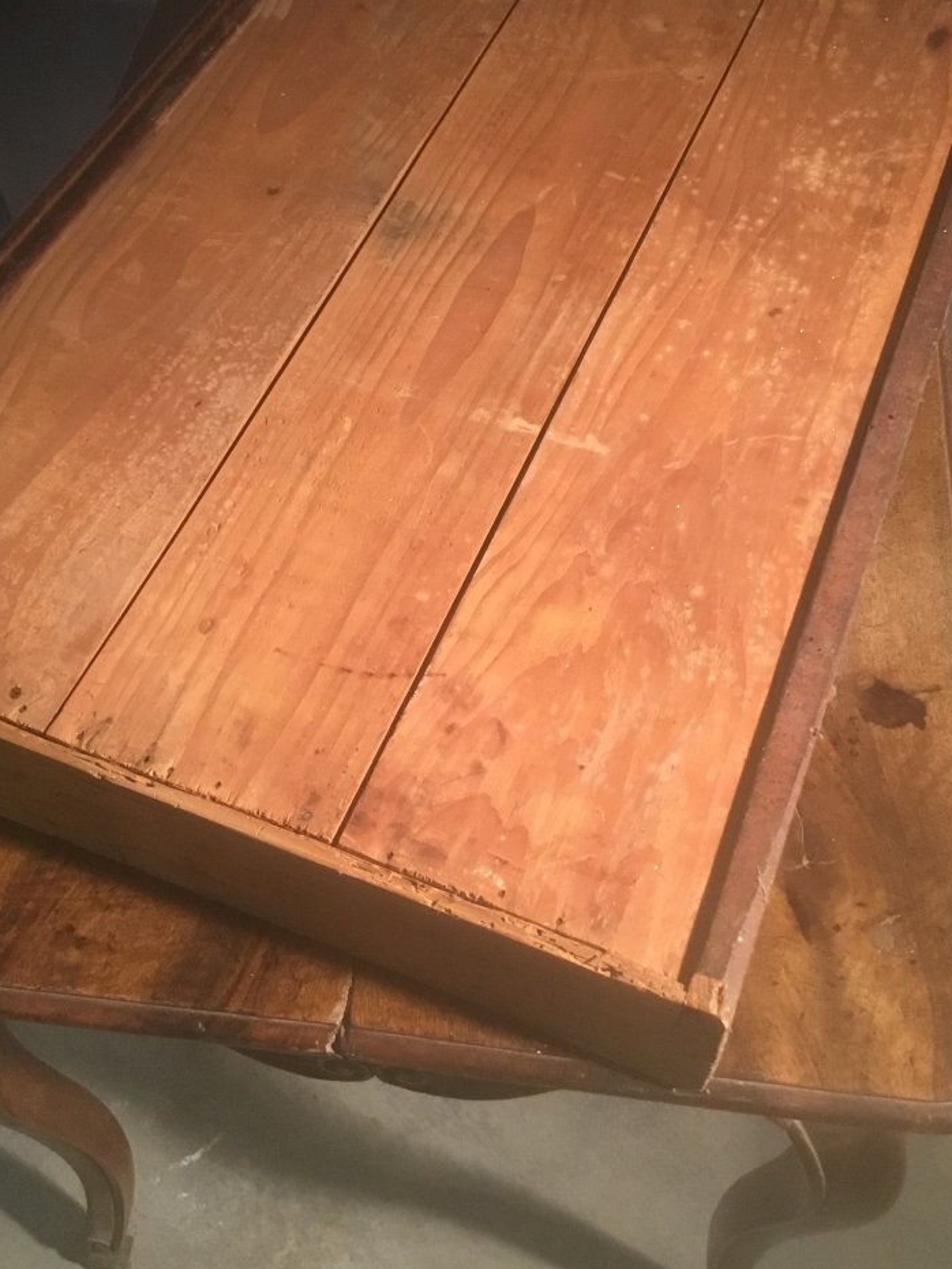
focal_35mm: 40
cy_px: 568
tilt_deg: -51.6
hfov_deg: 36.0
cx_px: 438
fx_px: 1466
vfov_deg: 46.7
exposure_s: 1/33
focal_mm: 3.3
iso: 200
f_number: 2.4
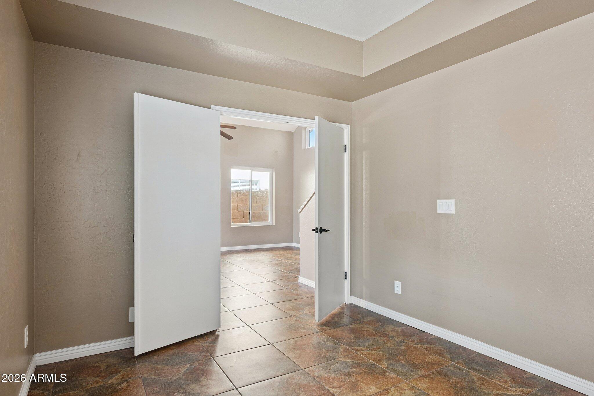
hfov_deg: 84.0
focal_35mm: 20
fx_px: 330
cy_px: 198
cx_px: 297
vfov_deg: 61.9
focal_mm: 20
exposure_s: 1/15
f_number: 8
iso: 320
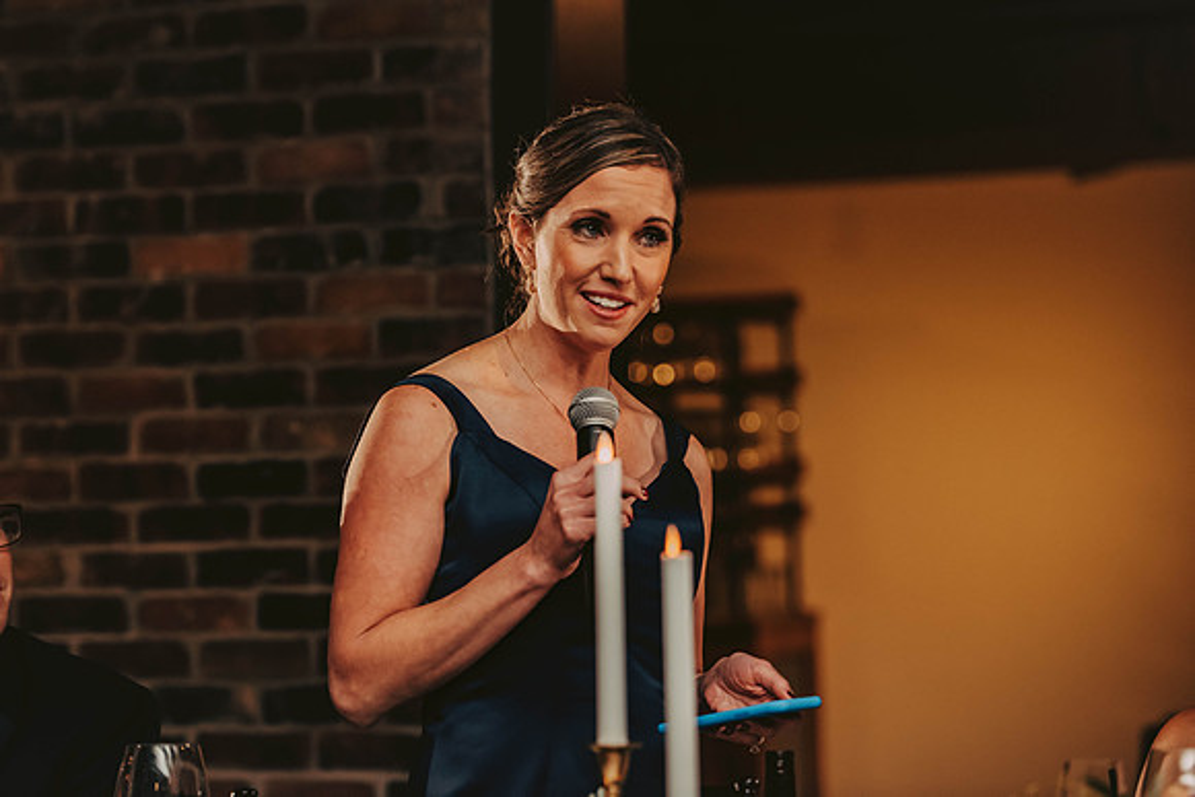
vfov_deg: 13.0
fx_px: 3486
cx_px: 598
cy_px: 398
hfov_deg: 19.5
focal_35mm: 105
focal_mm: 105
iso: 1600
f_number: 3.2
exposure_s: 1/200
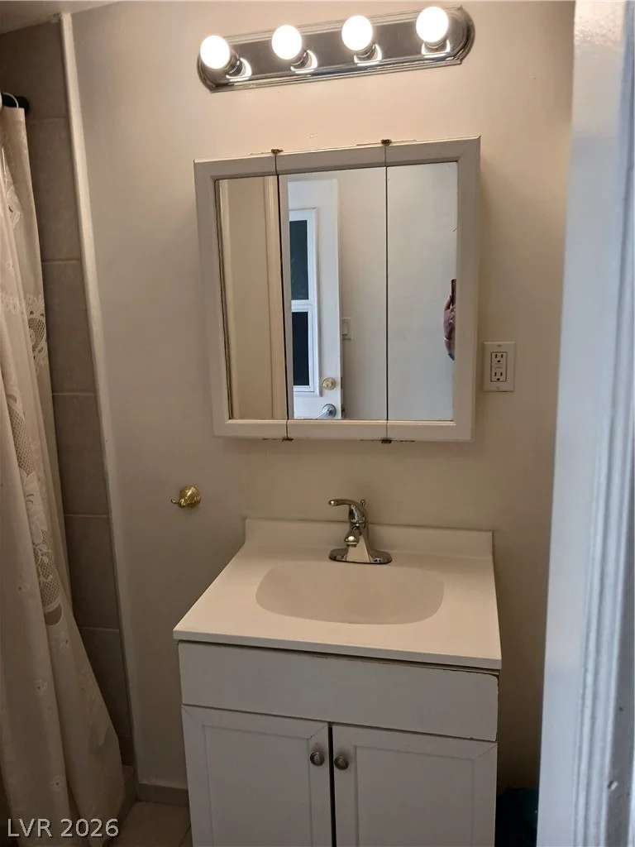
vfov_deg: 65.3
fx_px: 660
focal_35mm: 27
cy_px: 424
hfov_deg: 51.4
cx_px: 318
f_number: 1.8
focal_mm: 4
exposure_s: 1/50
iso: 50
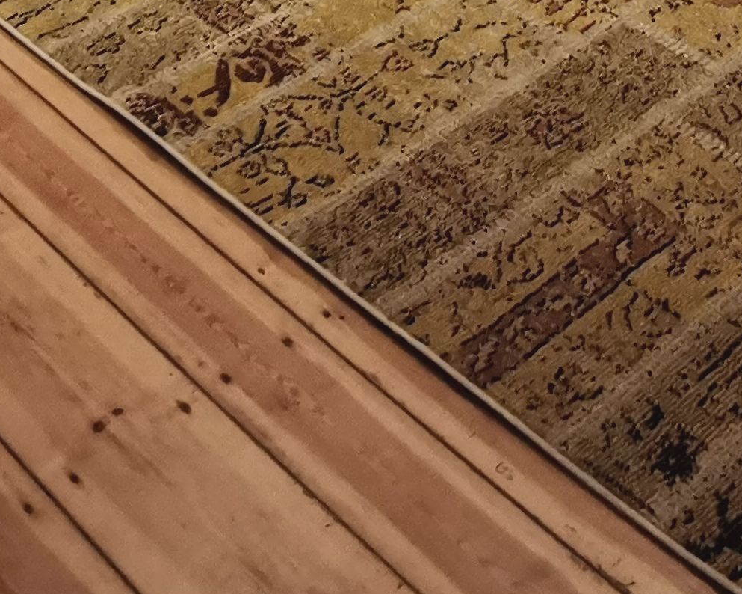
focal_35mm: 77
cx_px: 580
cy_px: -606
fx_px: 1691
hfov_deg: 24.4
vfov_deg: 15.6
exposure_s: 1/100
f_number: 2.2
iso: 320
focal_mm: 2.26
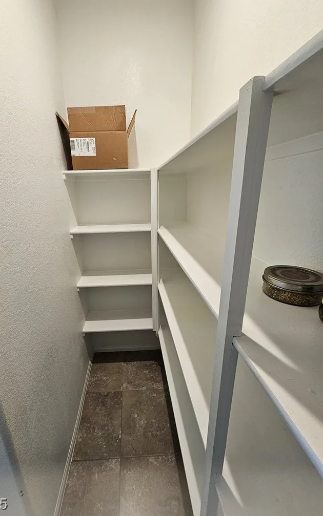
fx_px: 197
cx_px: 135
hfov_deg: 78.0
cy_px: 256
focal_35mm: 14
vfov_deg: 105.3
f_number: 2.2
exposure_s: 1/60
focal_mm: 2.2
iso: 160
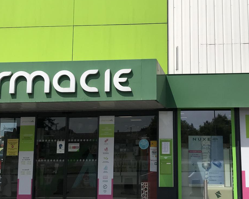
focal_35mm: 57
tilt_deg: +9.4
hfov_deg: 32.8
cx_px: 162
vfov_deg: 26.5
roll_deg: +0.5
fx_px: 420
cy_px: 70
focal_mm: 3.99
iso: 20
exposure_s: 1/5051
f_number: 1.8
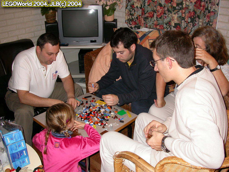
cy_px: 86
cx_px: 114
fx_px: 251
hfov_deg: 49.0
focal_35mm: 38
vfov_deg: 37.7
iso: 100
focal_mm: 7.85
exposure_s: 1/60
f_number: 2.6
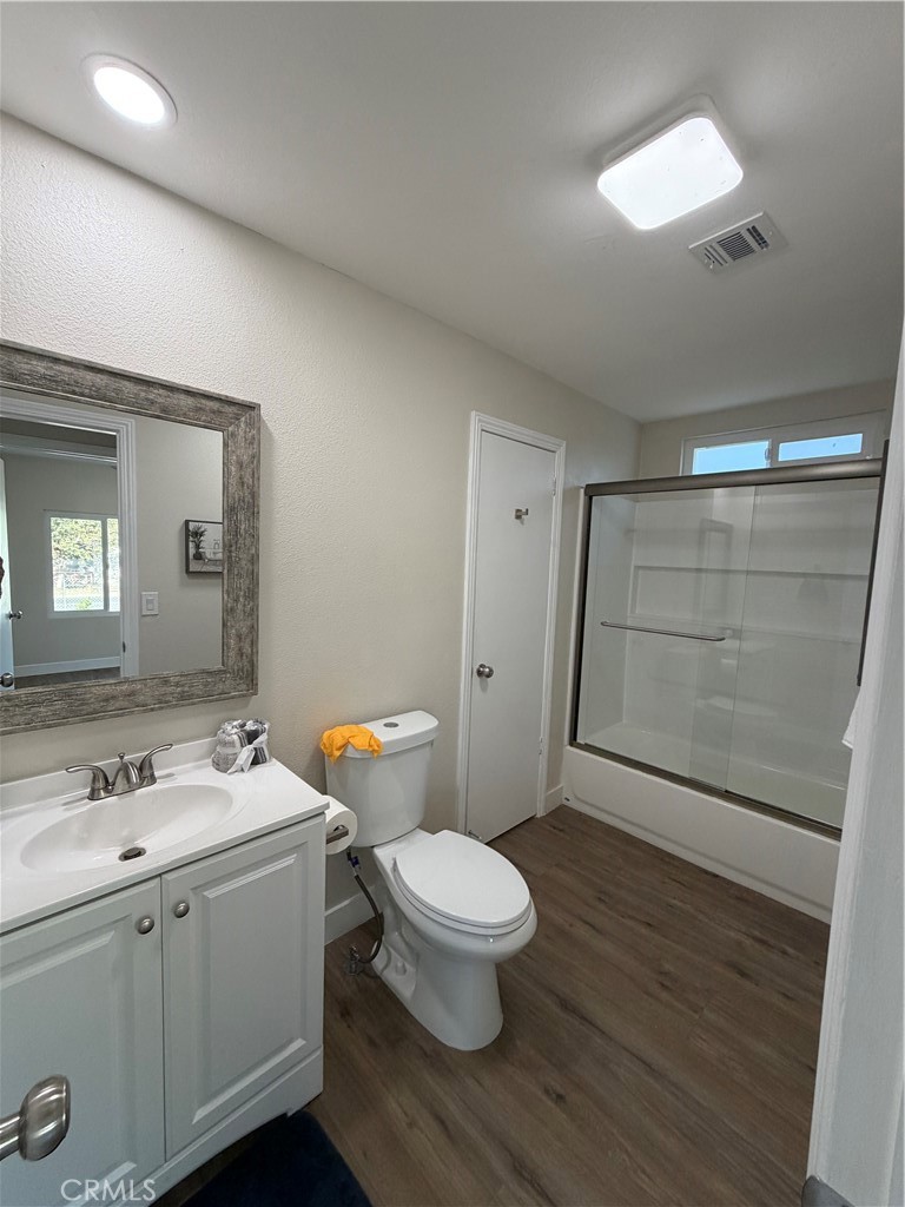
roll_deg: -3.0
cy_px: 604
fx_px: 488
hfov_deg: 85.7
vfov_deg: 102.1
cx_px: 452
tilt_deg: -5.8
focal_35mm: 14
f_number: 2.2
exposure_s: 1/120
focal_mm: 2.22
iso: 200
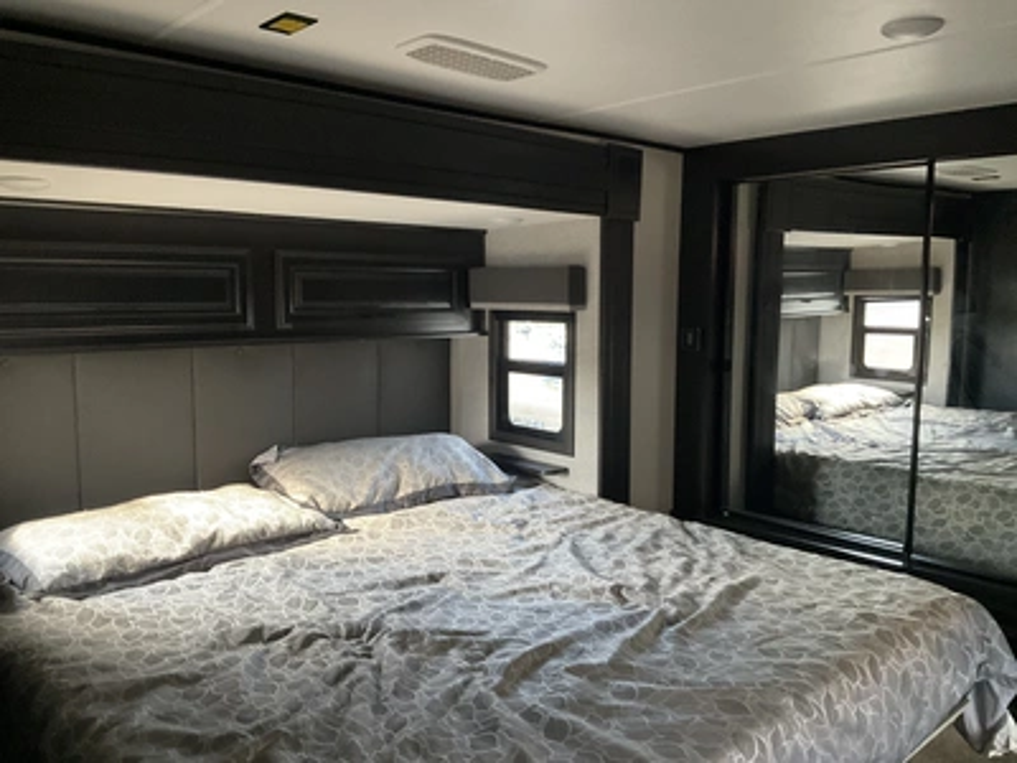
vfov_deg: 48.2
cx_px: 508
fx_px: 852
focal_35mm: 29
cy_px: 382
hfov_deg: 61.7
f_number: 1.8
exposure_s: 1/31
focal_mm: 3
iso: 320
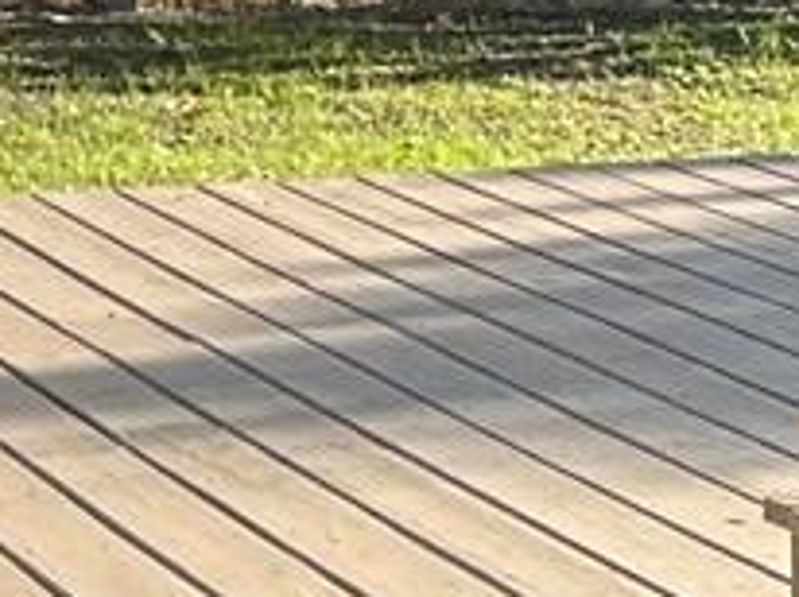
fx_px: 4657
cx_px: 2125
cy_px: 105
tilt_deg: -6.4
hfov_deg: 8.6
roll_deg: -1.6
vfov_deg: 7.3
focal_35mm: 202
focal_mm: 5.7
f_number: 1.5
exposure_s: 1/1344
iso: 50
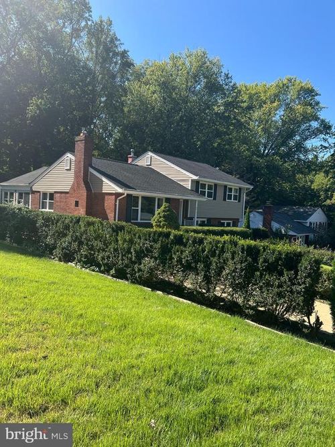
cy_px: 224
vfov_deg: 67.3
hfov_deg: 53.0
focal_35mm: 26
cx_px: 168
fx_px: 336
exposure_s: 1/1808
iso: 50
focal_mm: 5.7
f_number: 1.5
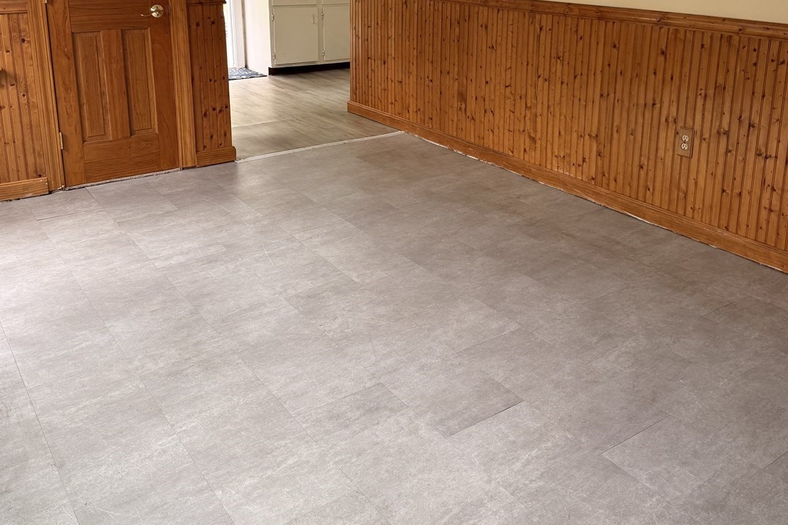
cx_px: 395
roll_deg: -0.9
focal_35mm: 34
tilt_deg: -14.2
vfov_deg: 37.8
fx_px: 744
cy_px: 124
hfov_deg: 55.8
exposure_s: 1/121
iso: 80
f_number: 1.78
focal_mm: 6.76
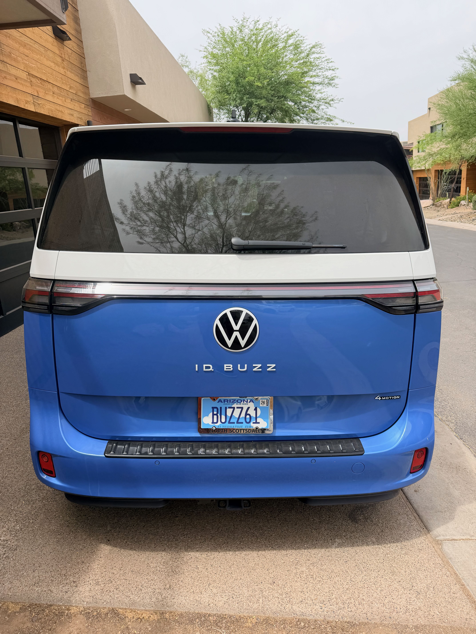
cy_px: 317
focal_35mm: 24
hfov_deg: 56.8
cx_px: 238
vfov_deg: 71.6
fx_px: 440
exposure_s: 1/2801
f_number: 1.78
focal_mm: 6.76
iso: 80
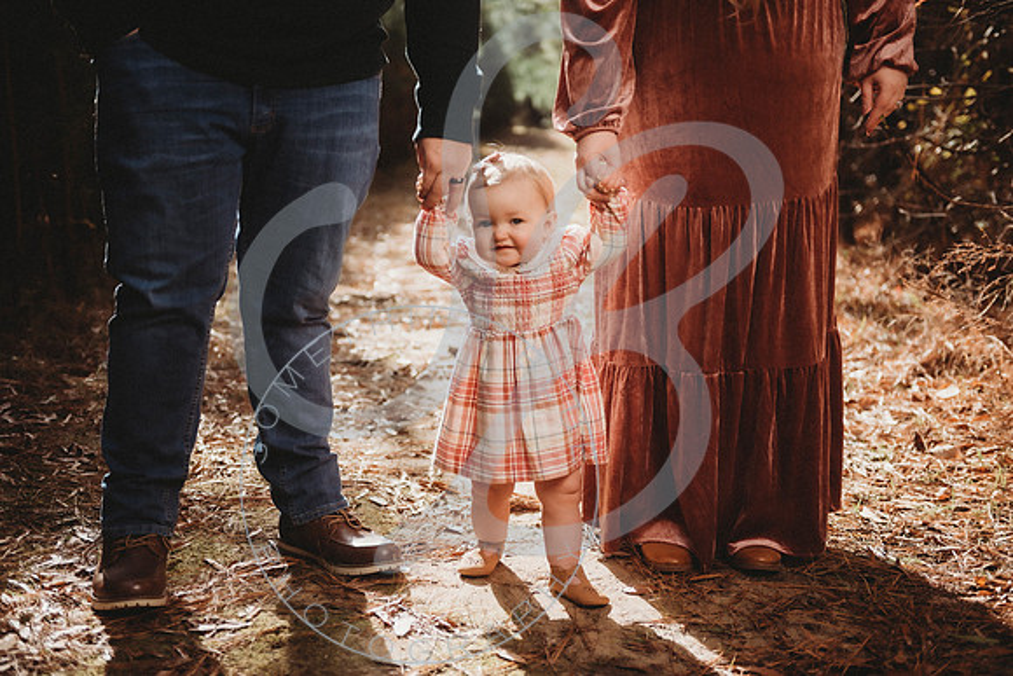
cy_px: 338
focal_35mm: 48
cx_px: 506
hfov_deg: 41.1
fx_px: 1351
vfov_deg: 28.1
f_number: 2.8
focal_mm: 48
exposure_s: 1/1000
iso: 100
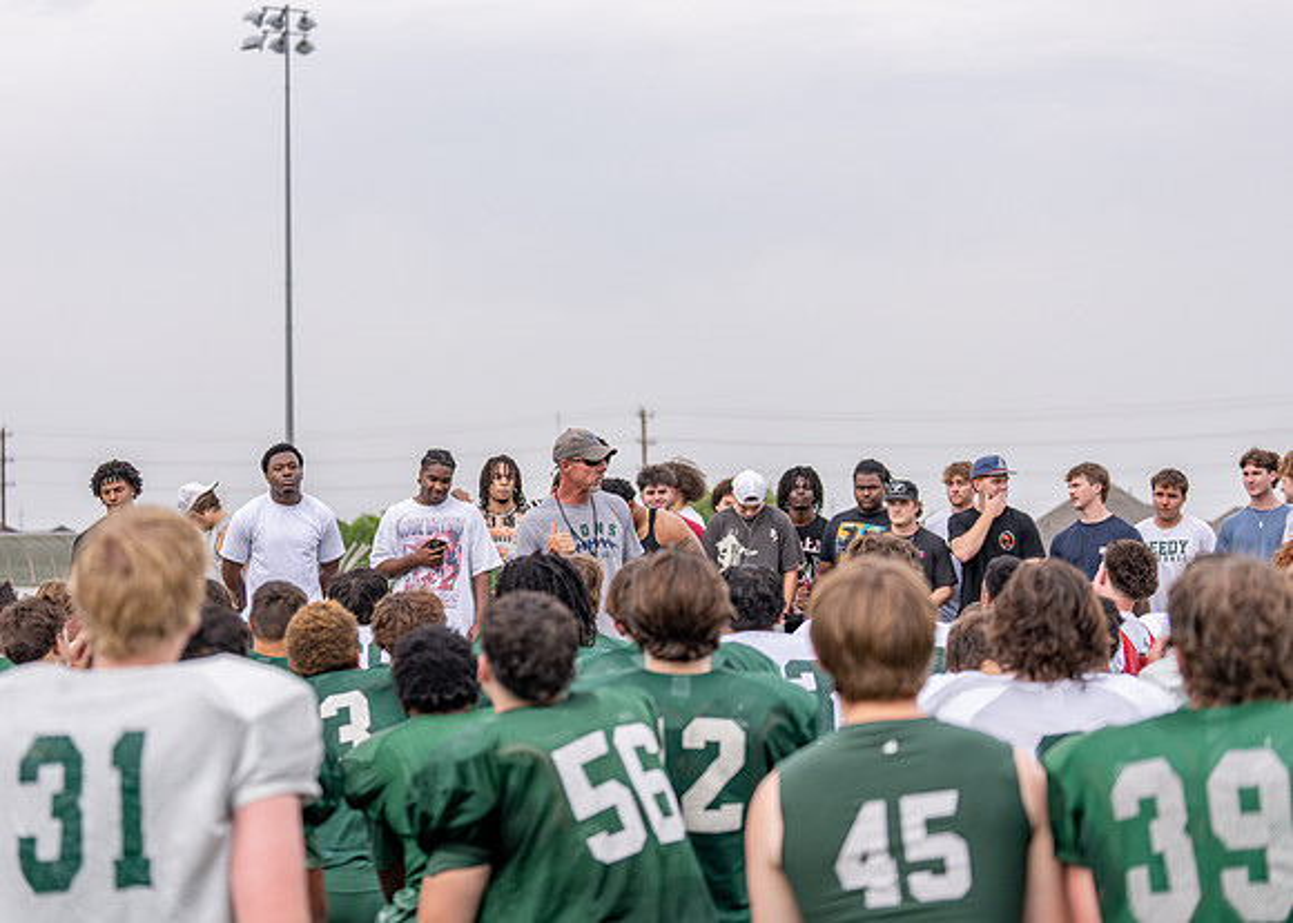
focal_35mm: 75
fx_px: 2746
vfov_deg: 19.1
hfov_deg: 26.5
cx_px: 646
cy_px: 462
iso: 500
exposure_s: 1/3200
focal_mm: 70
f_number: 2.8
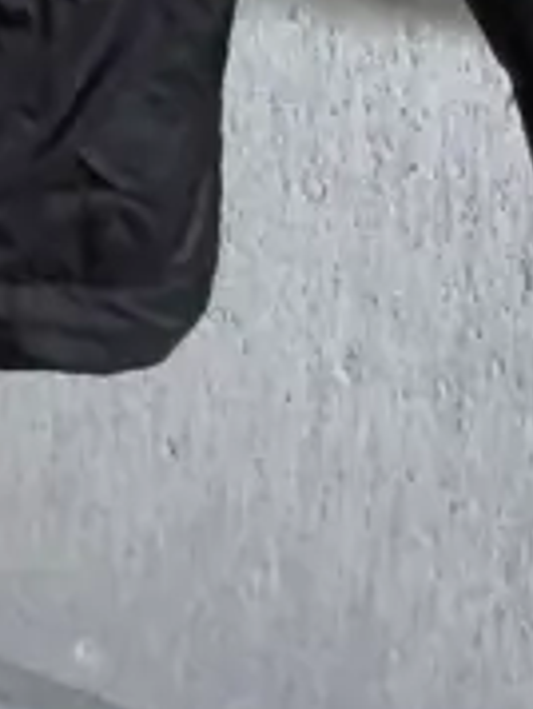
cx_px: -513
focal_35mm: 155
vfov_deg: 10.4
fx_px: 3175
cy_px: -1143
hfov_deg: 9.1
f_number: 2
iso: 400
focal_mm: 2.87
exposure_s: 1/40
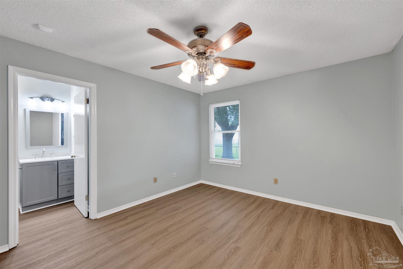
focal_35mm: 14
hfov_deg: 104.3
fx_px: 157
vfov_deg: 81.2
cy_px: 134
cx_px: 202
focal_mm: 14
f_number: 11
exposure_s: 1/2
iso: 400
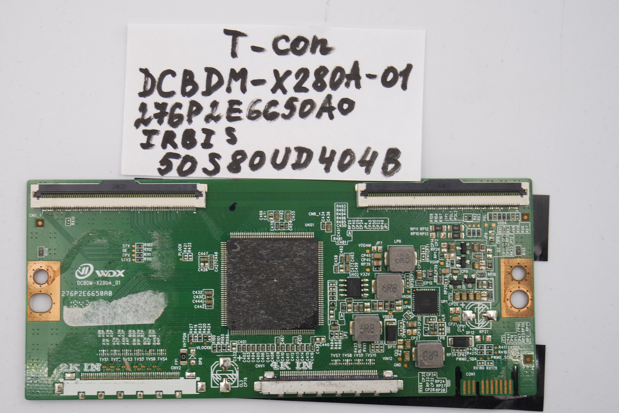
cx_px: 291
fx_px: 980
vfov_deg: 23.8
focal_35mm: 57
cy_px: 210
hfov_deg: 35.0
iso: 160
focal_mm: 19
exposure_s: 1/125
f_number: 5
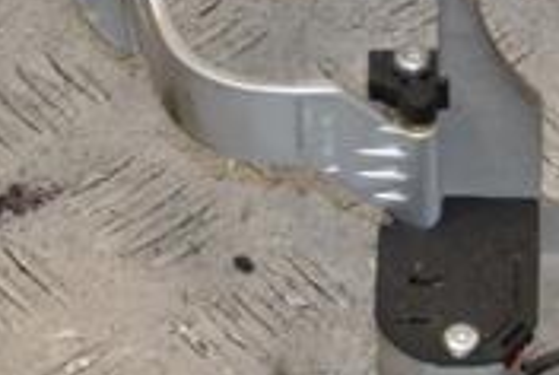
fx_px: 3573
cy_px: 130
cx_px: 661
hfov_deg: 8.8
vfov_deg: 6.0
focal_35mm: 230
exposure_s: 1/200
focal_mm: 45
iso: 800
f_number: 7.1
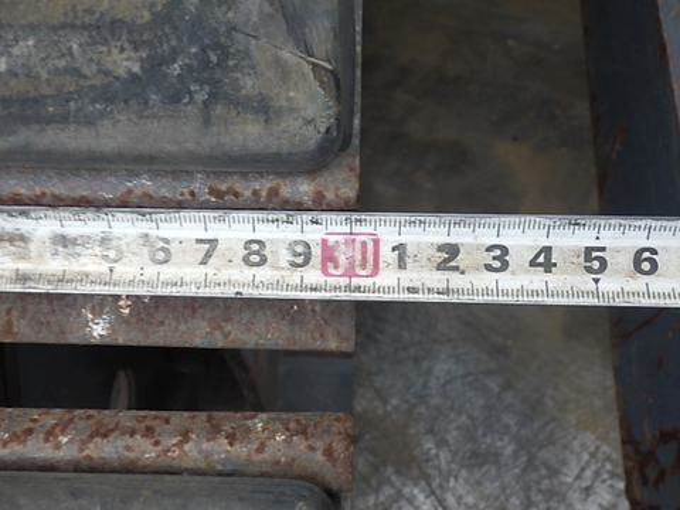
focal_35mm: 34
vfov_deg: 41.8
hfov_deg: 54.0
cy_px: 255
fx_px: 668
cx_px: 340
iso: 125
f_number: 3.8
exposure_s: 1/125
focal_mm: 6.1
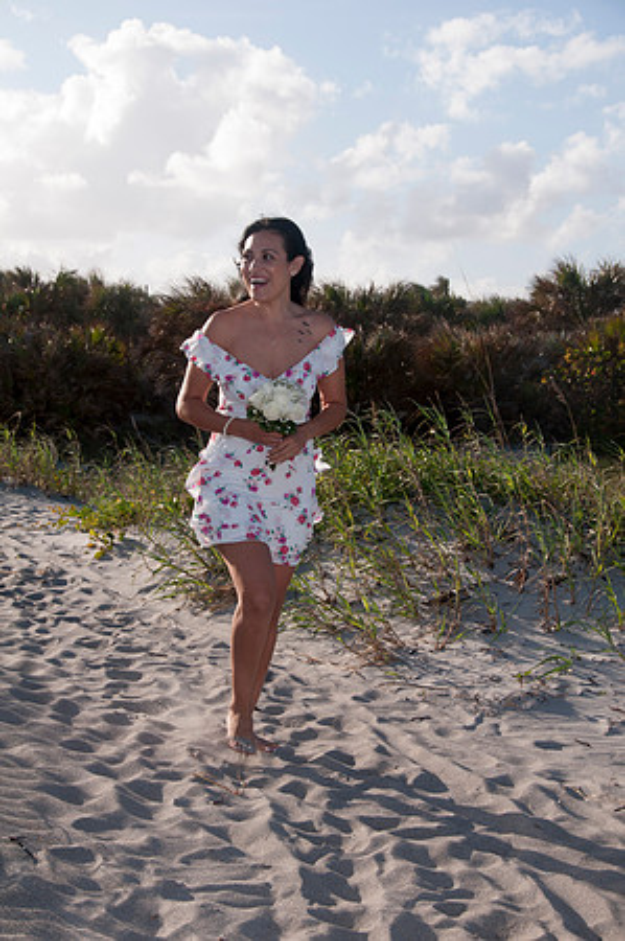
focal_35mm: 69
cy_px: 470
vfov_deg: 29.3
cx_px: 312
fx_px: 1801
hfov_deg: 19.7
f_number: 9
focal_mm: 46
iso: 100
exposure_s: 1/250
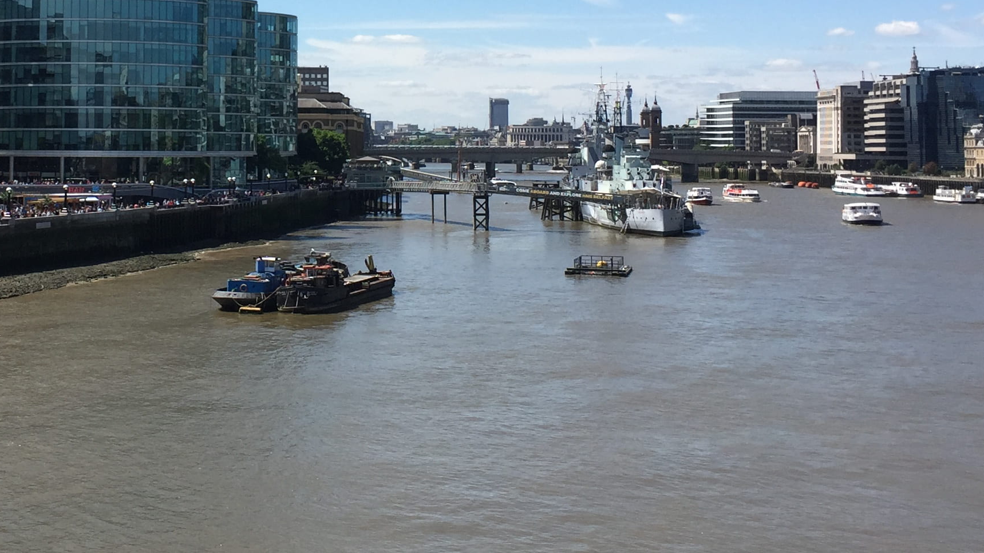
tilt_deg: +4.7
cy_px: 68
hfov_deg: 34.1
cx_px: 241
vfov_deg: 19.7
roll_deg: -2.2
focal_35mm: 60
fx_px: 1566
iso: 32
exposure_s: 1/1883
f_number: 2.2
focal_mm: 4.15
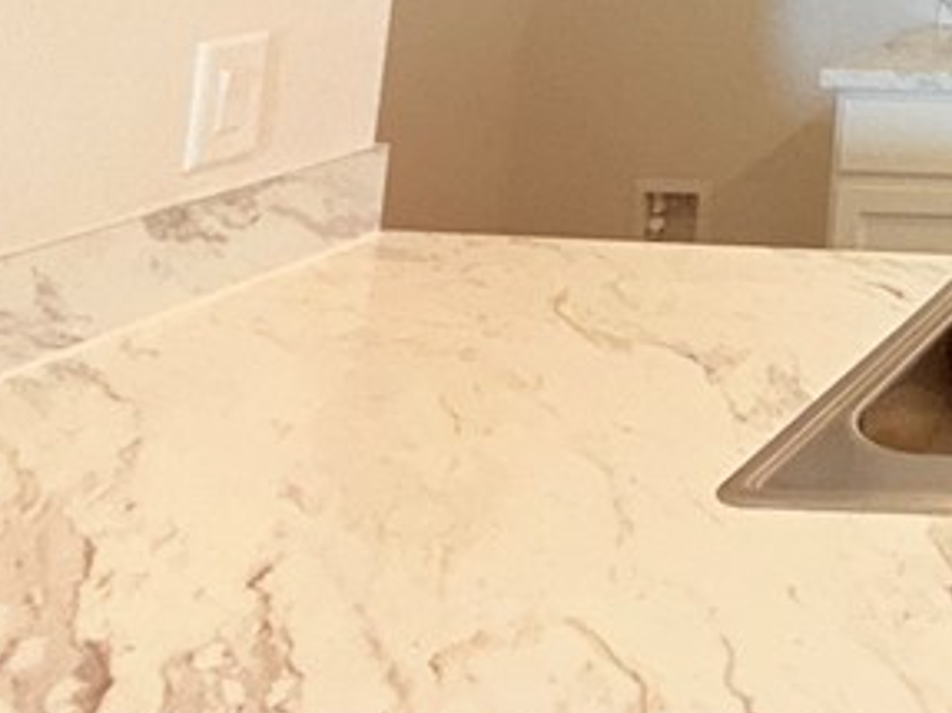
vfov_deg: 23.4
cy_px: -352
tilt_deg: +8.3
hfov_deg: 26.8
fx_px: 1375
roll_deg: -1.4
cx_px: 1436
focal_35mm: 50
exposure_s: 1/120
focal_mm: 2.22
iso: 100
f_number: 2.2
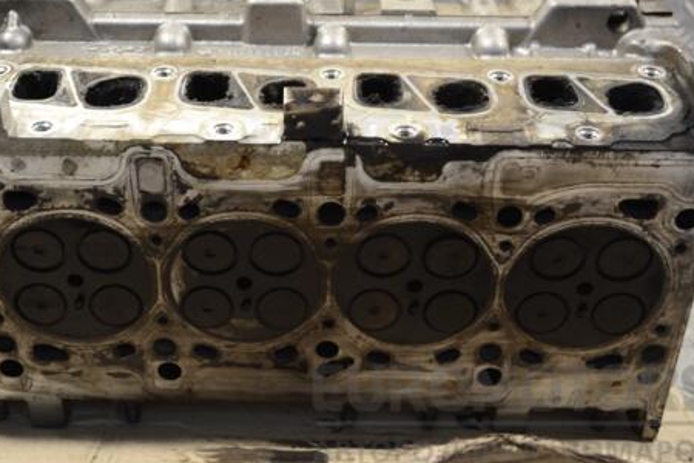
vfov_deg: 22.6
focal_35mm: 60
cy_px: 182
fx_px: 1157
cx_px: 284
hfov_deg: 33.3
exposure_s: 1/30
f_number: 4.5
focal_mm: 30
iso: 180
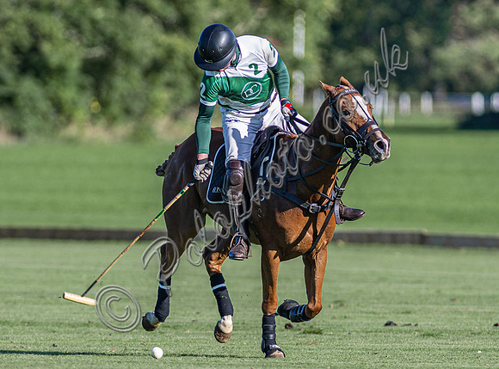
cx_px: 316
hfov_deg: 2.1
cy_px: 144
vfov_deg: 1.6
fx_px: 13342
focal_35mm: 930
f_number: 3.2
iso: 160
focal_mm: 300
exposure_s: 1/2000
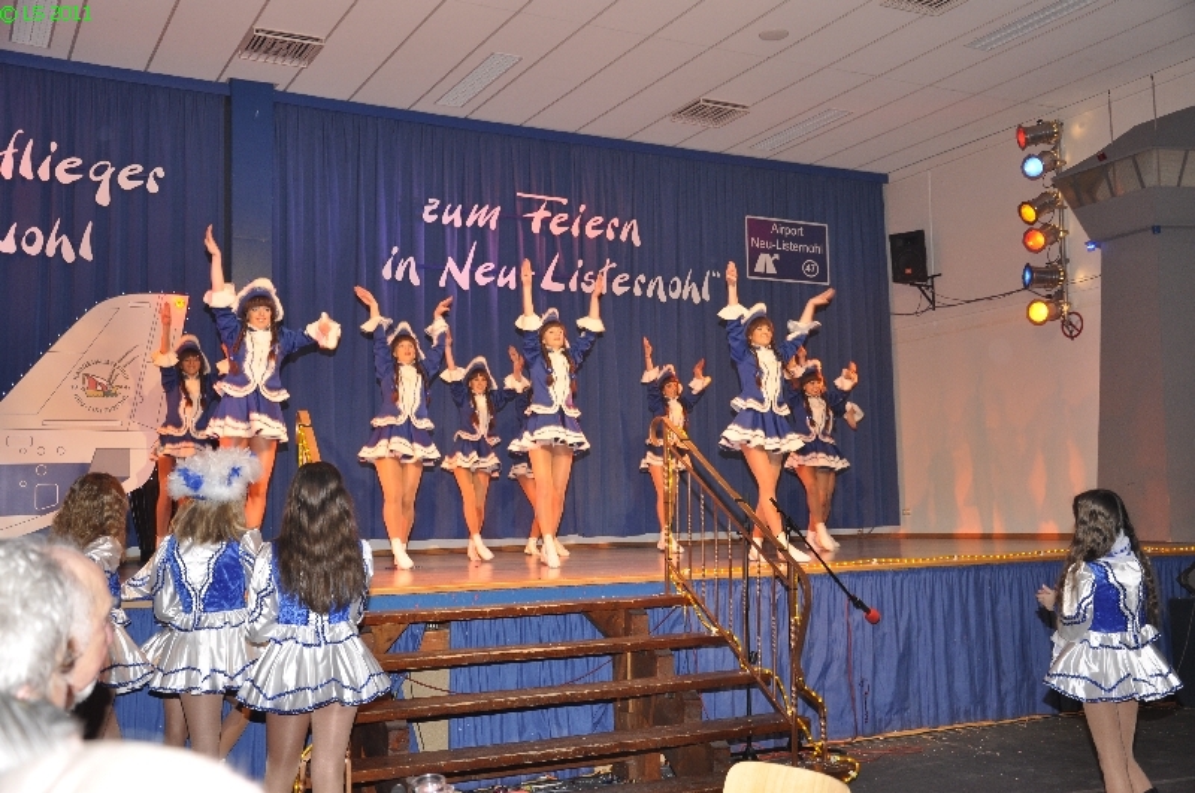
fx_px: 1243
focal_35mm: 38
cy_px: 396
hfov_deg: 51.3
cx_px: 598
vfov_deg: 35.4
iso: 400
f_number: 5
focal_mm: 25
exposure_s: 1/60
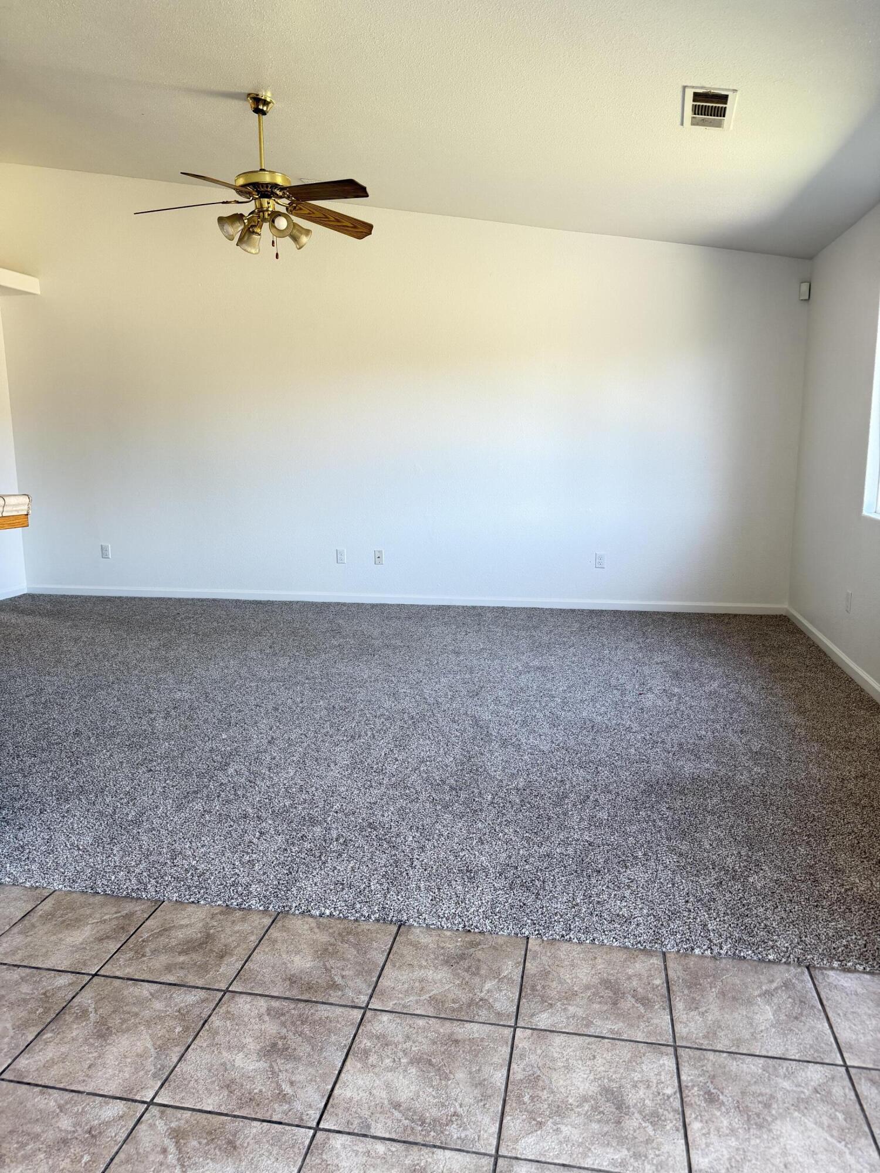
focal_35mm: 24
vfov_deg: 71.6
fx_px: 813
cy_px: 586
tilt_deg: -9.1
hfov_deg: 56.8
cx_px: 440
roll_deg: +1.2
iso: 200
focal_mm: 6.76
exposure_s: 1/72
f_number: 1.78
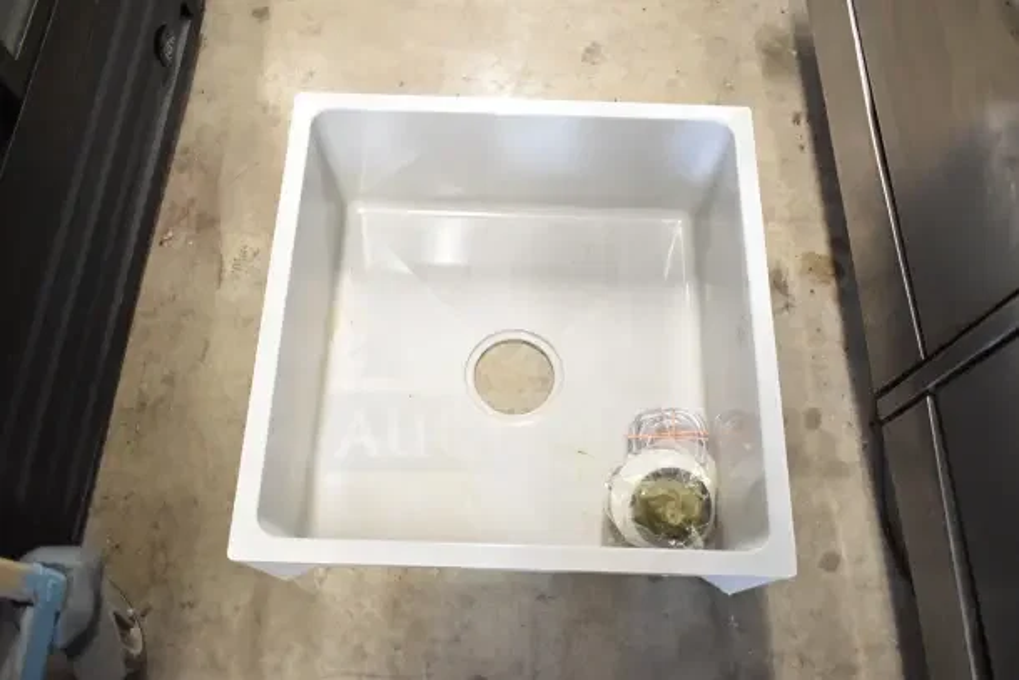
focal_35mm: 30
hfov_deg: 61.9
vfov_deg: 43.6
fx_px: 849
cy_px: 340
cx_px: 510
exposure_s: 1/30
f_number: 3.5
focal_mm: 20
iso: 1400
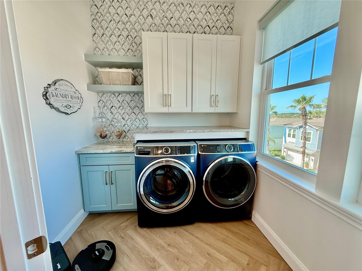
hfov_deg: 102.1
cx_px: 181
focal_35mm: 14
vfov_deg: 85.7
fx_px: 146
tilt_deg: -7.5
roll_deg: -0.4
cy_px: 136
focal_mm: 2.22
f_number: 2.2
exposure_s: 1/120
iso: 64
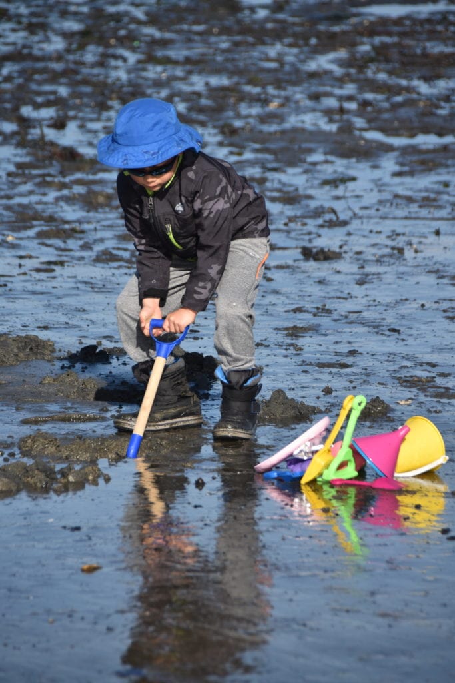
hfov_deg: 5.0
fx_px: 5259
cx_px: 228
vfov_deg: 7.4
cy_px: 342
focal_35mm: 278
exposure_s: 1/800
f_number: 6.3
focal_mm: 185
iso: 200
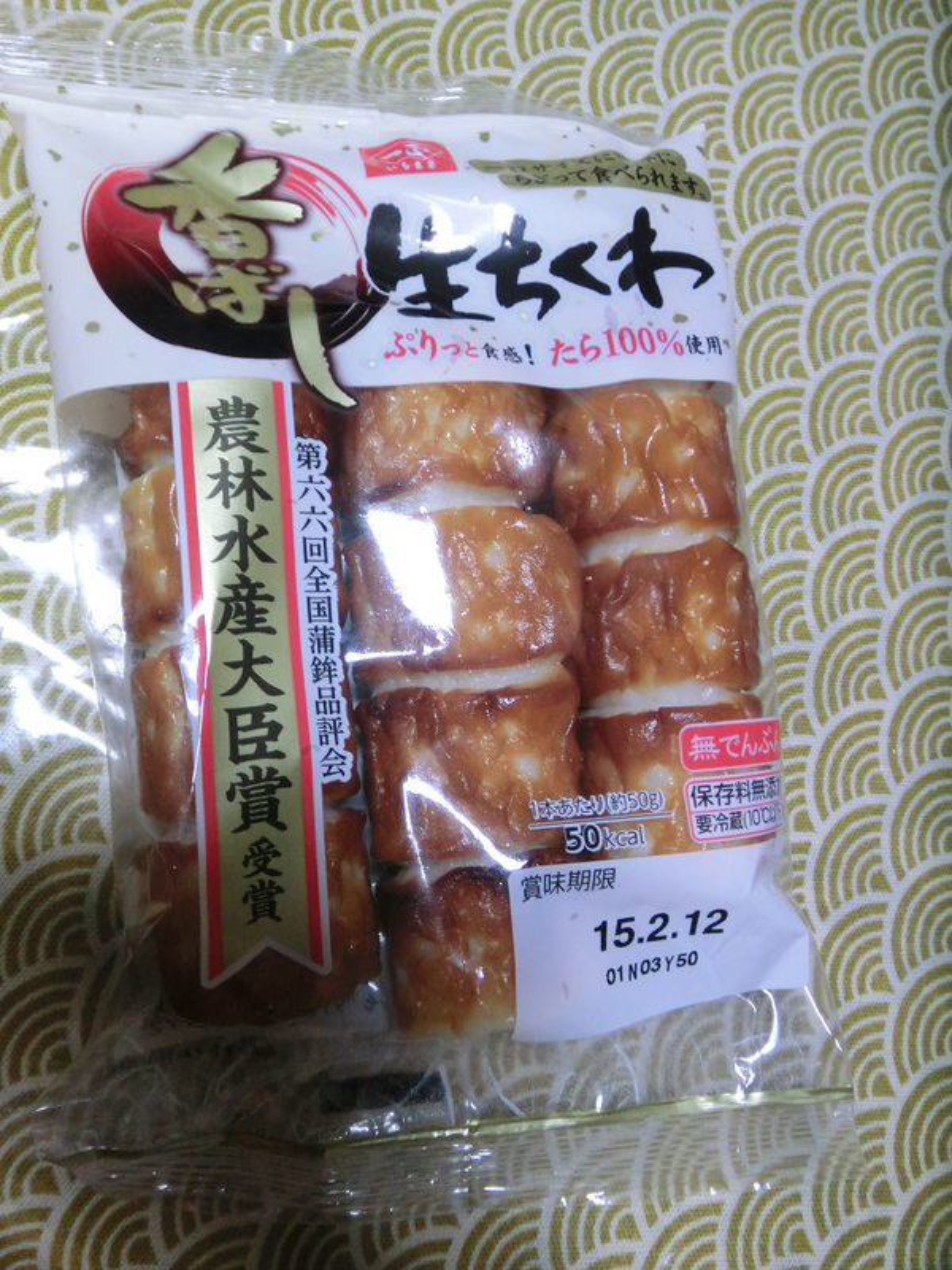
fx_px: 1027
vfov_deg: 63.4
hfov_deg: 49.7
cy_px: 635
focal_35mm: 28
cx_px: 476
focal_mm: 5
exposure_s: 1/50
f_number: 3
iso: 800
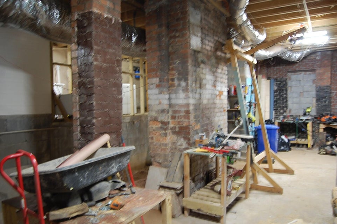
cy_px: 112
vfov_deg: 47.8
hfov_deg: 67.4
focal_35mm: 27
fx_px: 252
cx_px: 168
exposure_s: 1/2.5
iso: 200
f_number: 3.5
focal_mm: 18
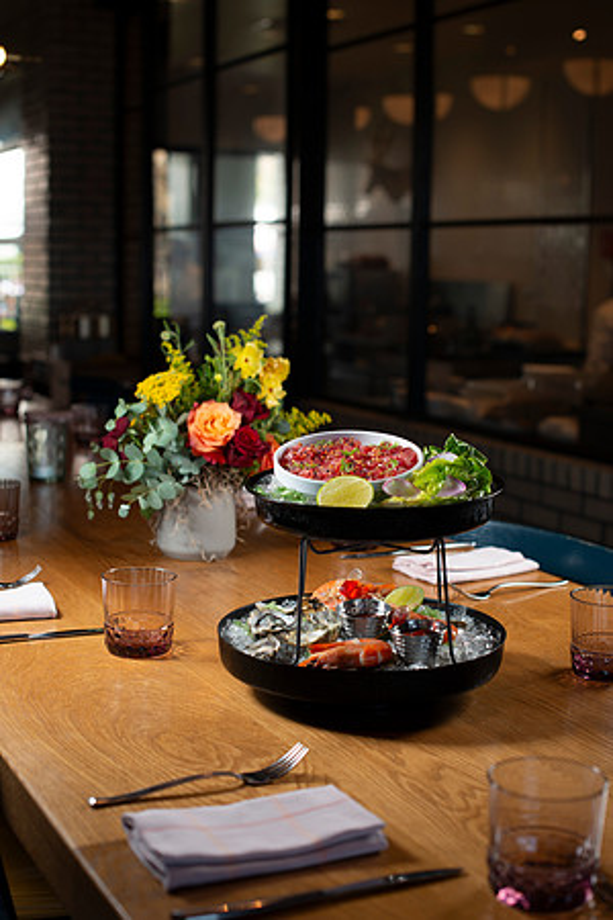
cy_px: 460
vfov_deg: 39.6
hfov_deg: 27.0
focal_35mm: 50
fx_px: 1277
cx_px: 306
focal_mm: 50
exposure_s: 1/200
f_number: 3.5
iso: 200
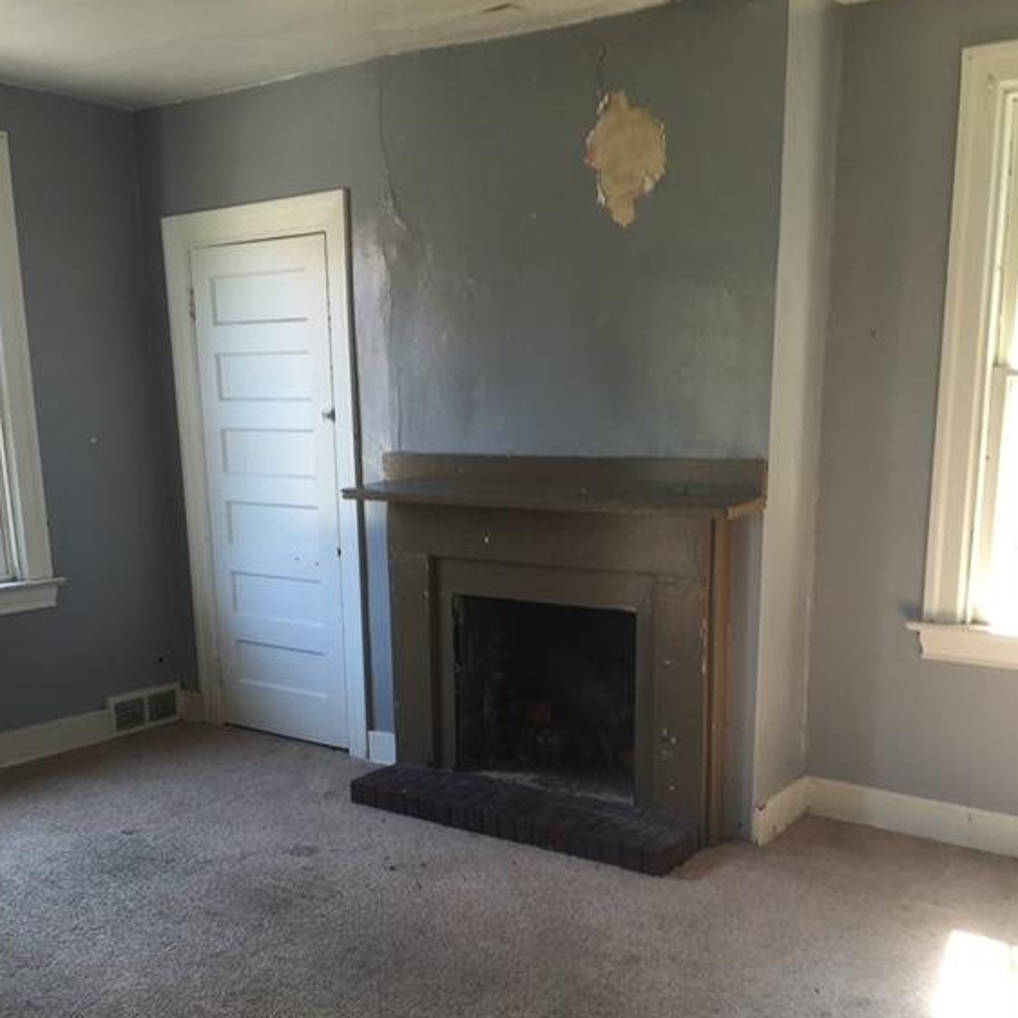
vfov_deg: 46.5
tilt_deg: -13.1
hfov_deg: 47.2
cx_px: 507
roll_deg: +1.6
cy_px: 676
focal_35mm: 35
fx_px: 1165
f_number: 2.2
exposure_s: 1/30
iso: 32
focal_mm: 4.15
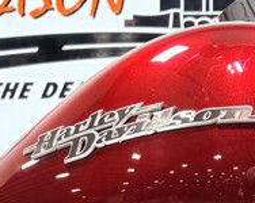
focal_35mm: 144
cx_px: -28
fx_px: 1086
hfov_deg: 13.1
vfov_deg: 10.2
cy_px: 355
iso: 80
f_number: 1.6
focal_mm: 5.96
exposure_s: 1/120
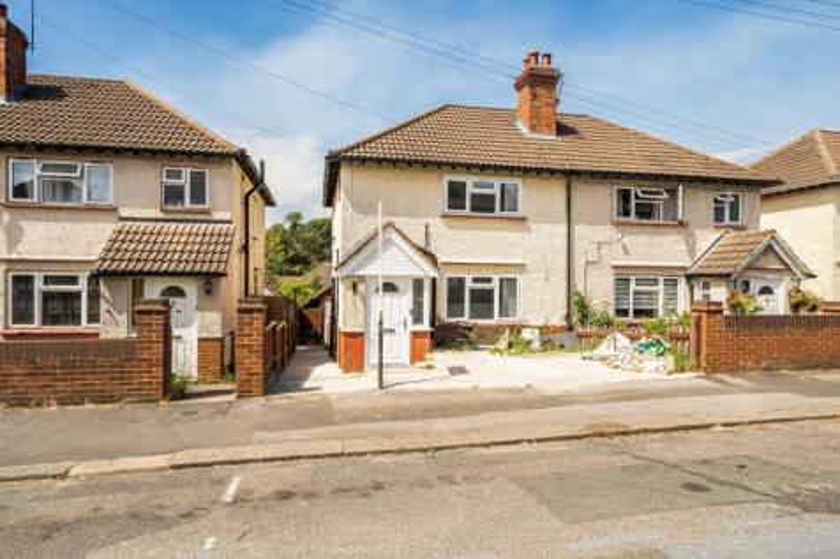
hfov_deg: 86.9
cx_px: 420
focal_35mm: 19
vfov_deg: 64.5
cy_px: 280
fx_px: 443
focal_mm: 13
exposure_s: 1/800
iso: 400
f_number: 8
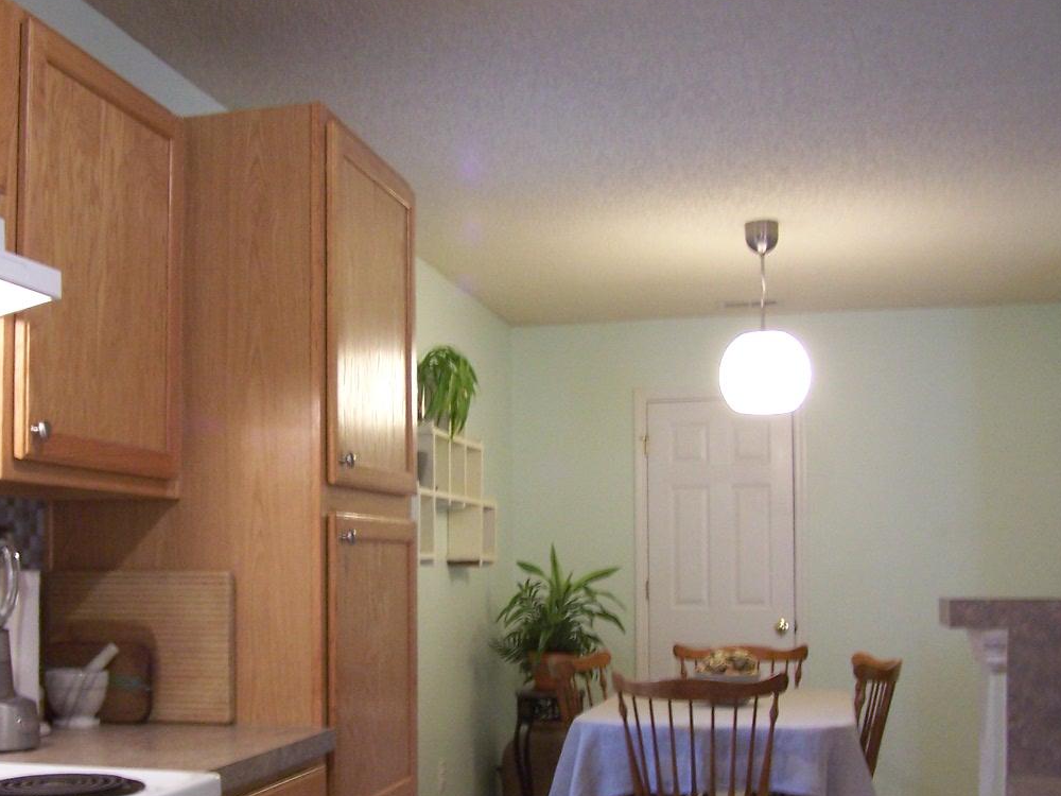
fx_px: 1808
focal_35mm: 59
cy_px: 535
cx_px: 447
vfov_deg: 24.7
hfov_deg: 32.6
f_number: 2.8
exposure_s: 1/8
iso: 140
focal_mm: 6.3
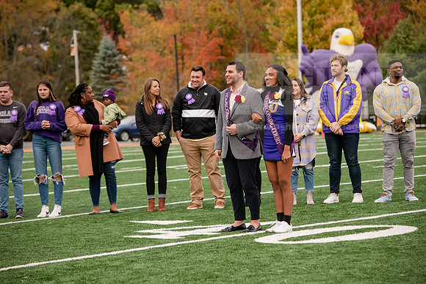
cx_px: 213
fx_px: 1539
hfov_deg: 15.8
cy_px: 142
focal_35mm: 130
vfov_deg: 10.6
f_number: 4.5
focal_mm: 130
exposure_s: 1/1250
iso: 320
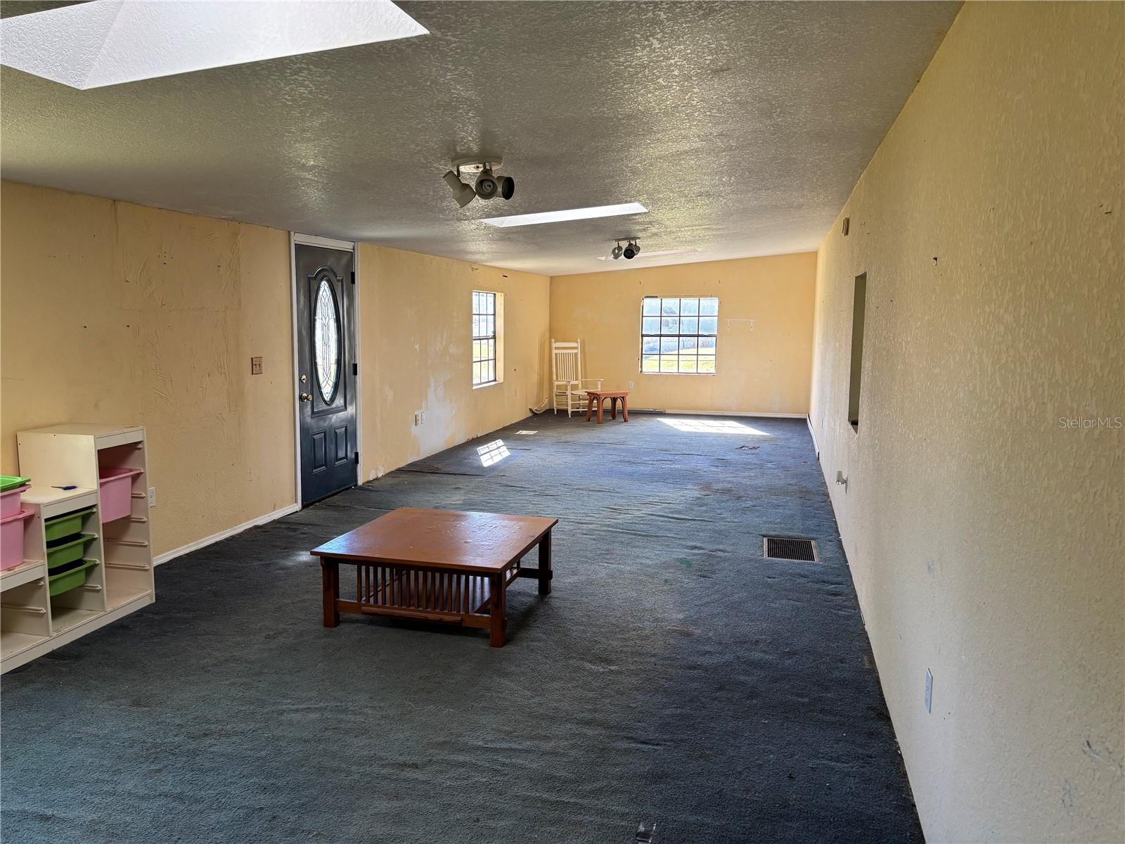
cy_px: 422
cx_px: 562
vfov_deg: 53.1
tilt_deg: -7.0
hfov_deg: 67.3
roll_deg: -0.7
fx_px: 845
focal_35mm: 26
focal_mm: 5.96
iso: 125
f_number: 1.6
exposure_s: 1/121
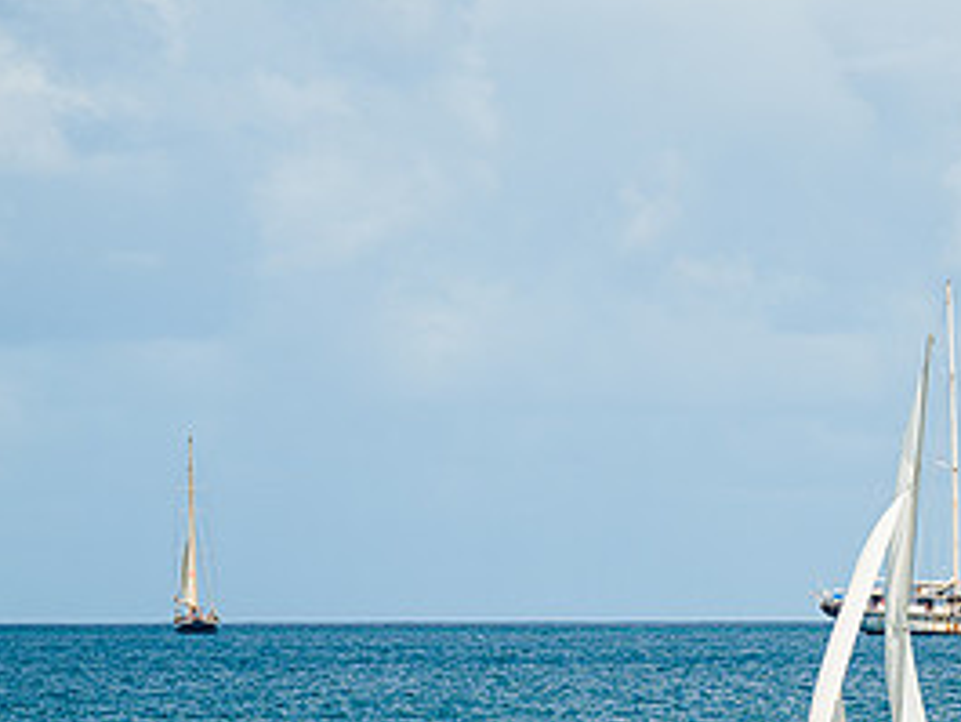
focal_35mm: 551
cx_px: 968
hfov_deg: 3.6
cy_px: 242
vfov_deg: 2.7
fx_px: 15304
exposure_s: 1/320
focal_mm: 200
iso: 64
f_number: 6.3
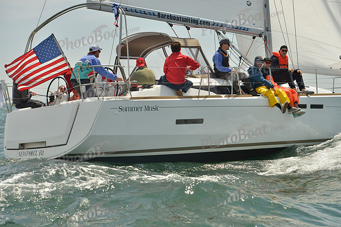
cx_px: 170
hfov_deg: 26.0
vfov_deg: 17.5
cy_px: 114
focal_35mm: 78
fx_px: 739
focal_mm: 78
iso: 200
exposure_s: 1/1250
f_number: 7.1
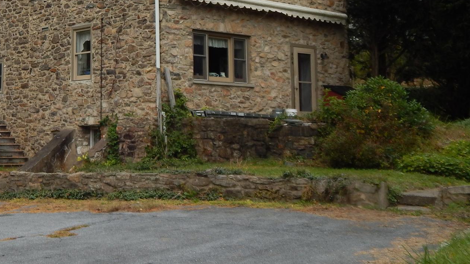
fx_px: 835
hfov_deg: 30.7
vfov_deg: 17.7
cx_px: 102
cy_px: 13
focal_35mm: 67
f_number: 3.4
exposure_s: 1/320
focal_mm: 6.8
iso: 125
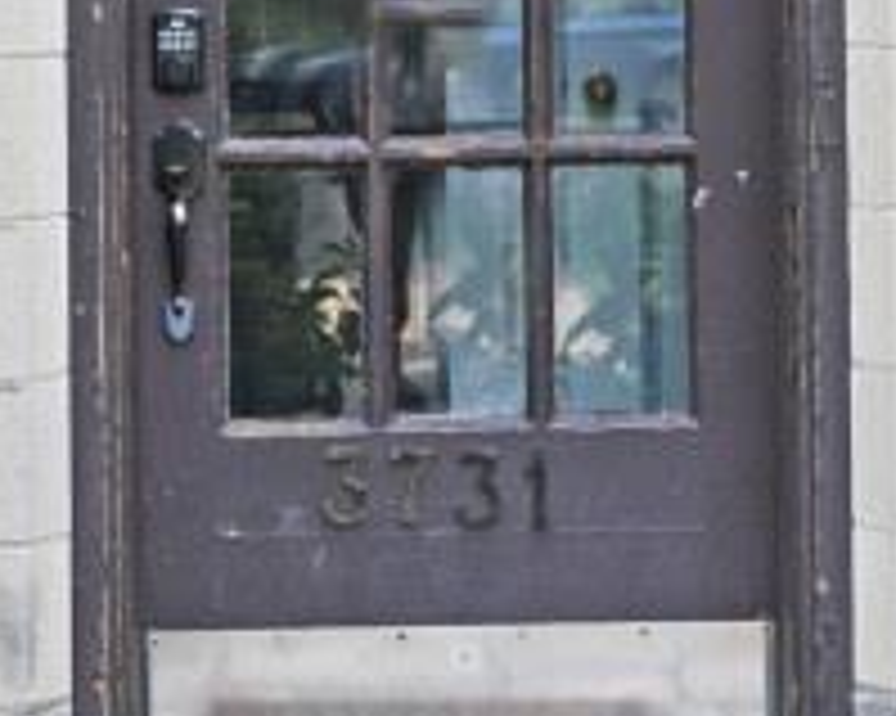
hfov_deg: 19.4
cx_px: 437
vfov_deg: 15.1
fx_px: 2624
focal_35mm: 99
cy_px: -99
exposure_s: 1/250
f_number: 4
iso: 200
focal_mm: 14
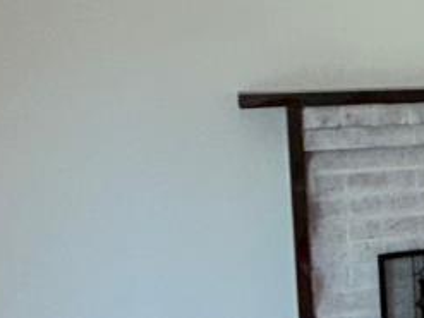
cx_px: 797
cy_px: 156
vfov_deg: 17.4
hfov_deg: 17.7
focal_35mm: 85
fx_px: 1041
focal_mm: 2.22
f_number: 2.2
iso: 250
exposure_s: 1/120
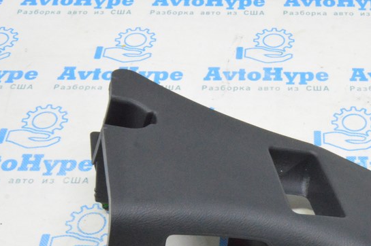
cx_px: 295
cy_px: 229
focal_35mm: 62
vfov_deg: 21.3
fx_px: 638
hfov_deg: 31.6
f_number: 20
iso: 6400
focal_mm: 22
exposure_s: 1/15
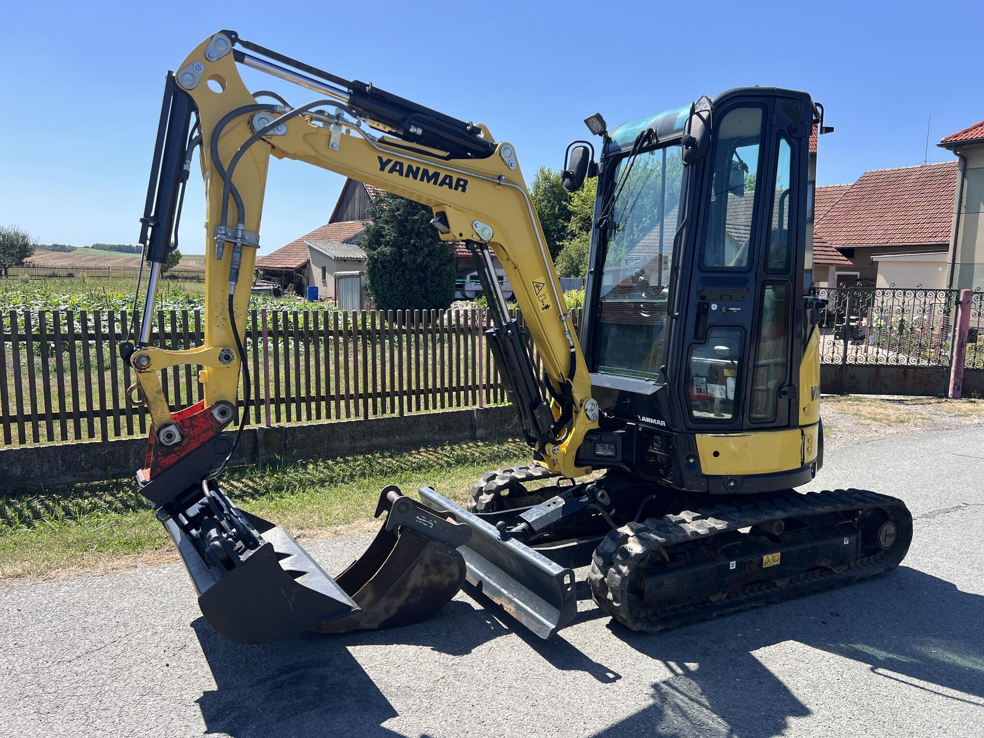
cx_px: 492
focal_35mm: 26
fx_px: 739
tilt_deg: -7.6
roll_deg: -1.9
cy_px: 369
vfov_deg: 53.1
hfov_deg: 67.3
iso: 50
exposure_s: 1/2208
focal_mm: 5.7
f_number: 1.5
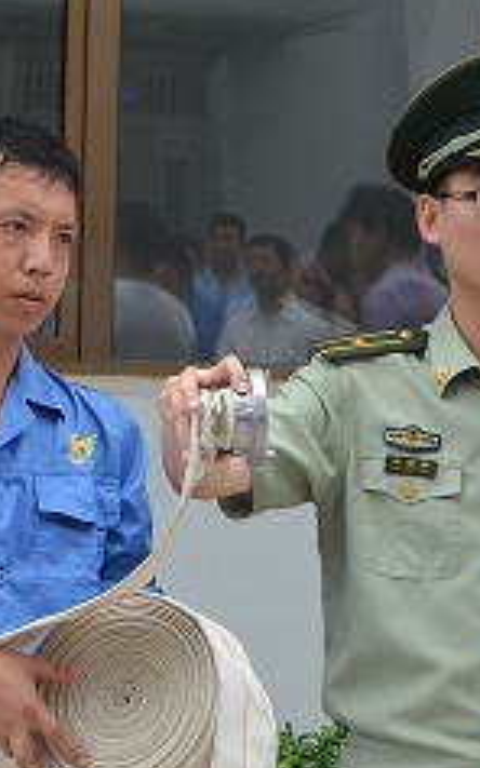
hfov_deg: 6.0
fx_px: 4572
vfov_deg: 9.6
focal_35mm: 218
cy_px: 437
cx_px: 110
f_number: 5.6
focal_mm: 55
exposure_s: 1/125
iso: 200
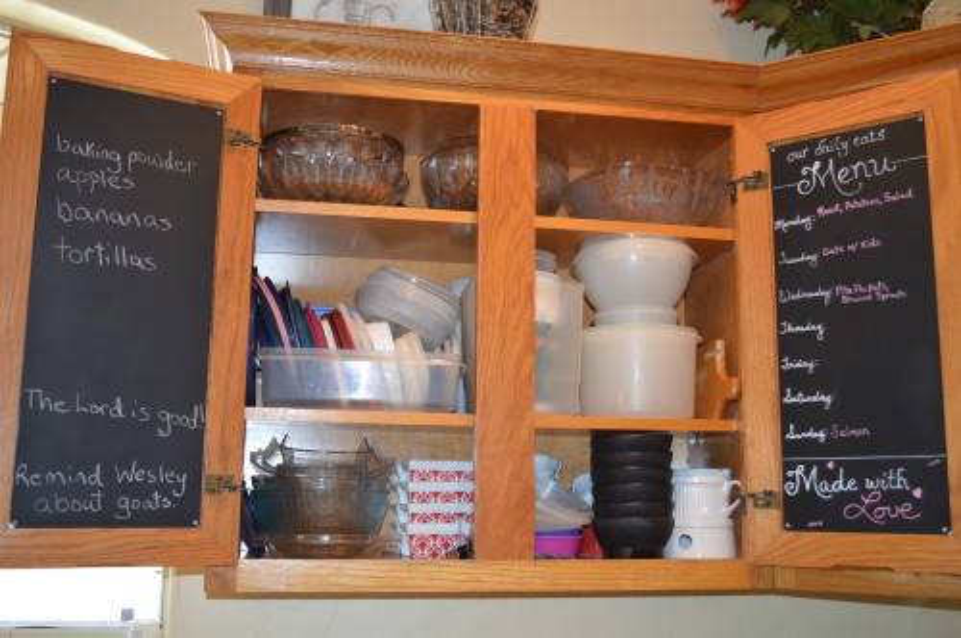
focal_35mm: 36
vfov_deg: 36.8
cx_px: 480
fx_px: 960
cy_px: 319
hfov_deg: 53.2
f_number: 4
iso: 1250
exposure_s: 1/60
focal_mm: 24
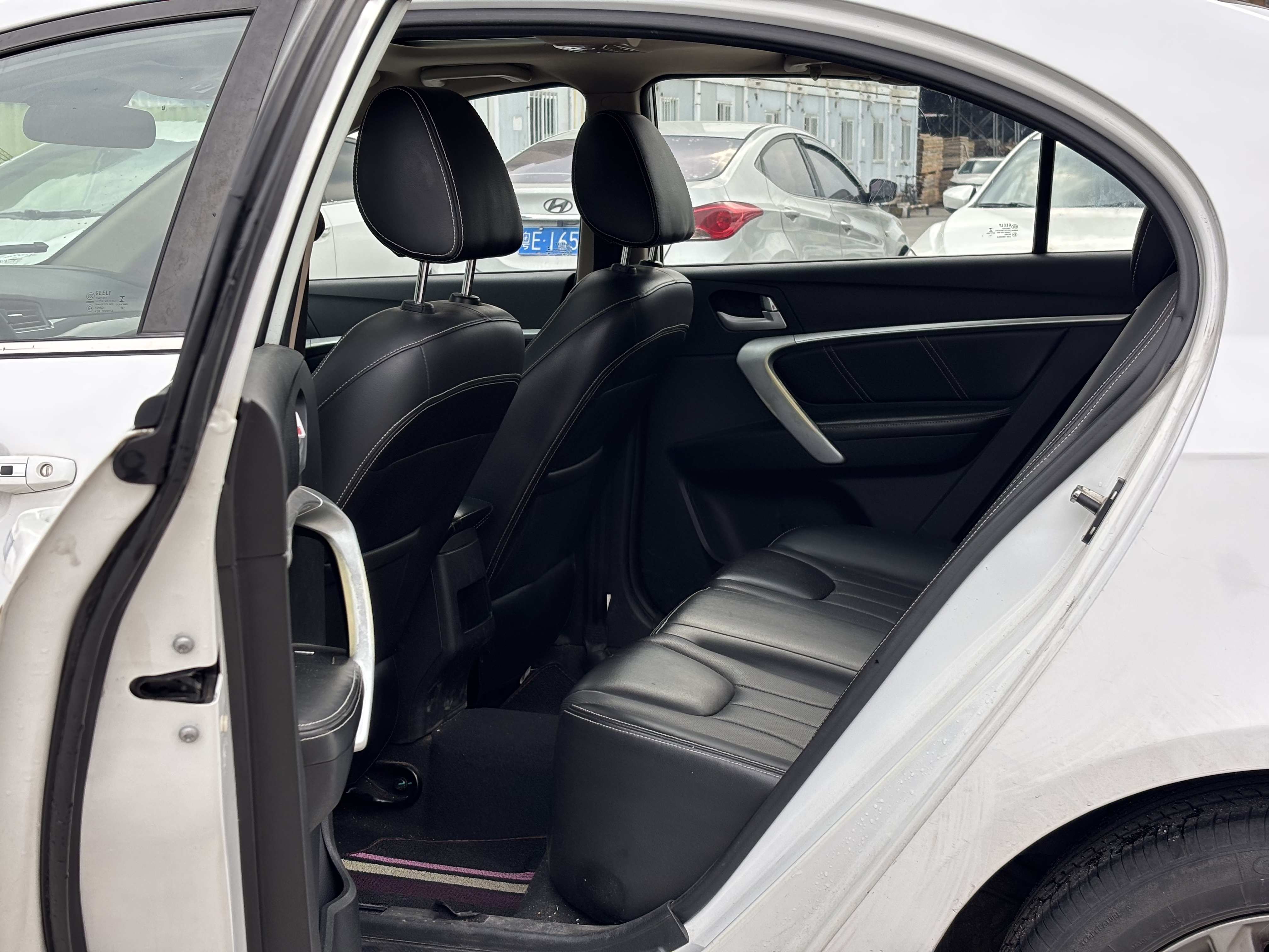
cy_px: 476
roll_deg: -0.2
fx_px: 1906
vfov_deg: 28.0
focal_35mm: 52
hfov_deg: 36.8
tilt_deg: -10.5
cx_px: 634
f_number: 1.6
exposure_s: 1/462
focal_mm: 5.96
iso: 32
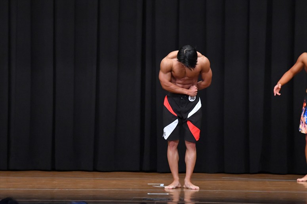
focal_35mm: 225
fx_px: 1918
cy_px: 102
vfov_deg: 6.1
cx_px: 154
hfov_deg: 9.2
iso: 8000
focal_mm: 150
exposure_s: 1/400
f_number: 5.6
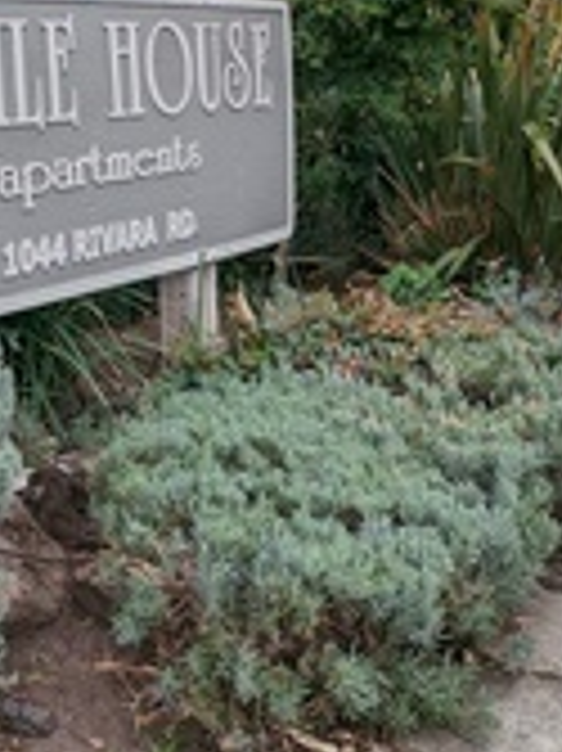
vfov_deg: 38.9
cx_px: -27
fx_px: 1040
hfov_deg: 28.0
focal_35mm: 48
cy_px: 212
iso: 49
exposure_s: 1/929
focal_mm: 2.35
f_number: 2.2
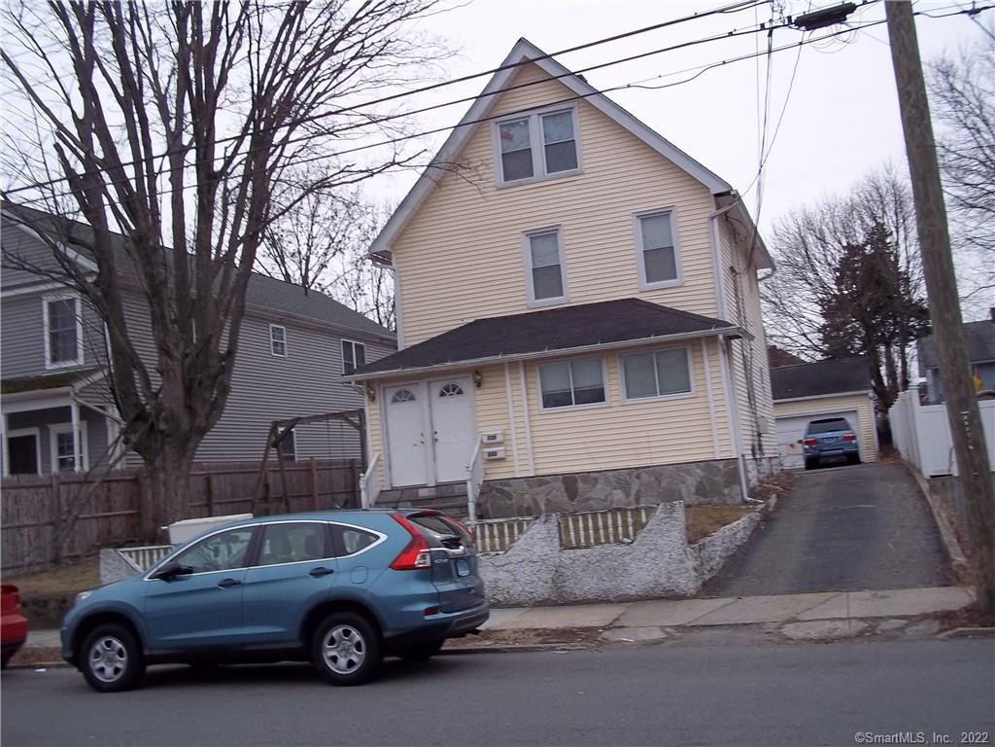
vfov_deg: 39.7
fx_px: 1035
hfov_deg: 51.4
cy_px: 374
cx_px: 498
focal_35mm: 36
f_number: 8
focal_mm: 6.5
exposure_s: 1/125
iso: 80
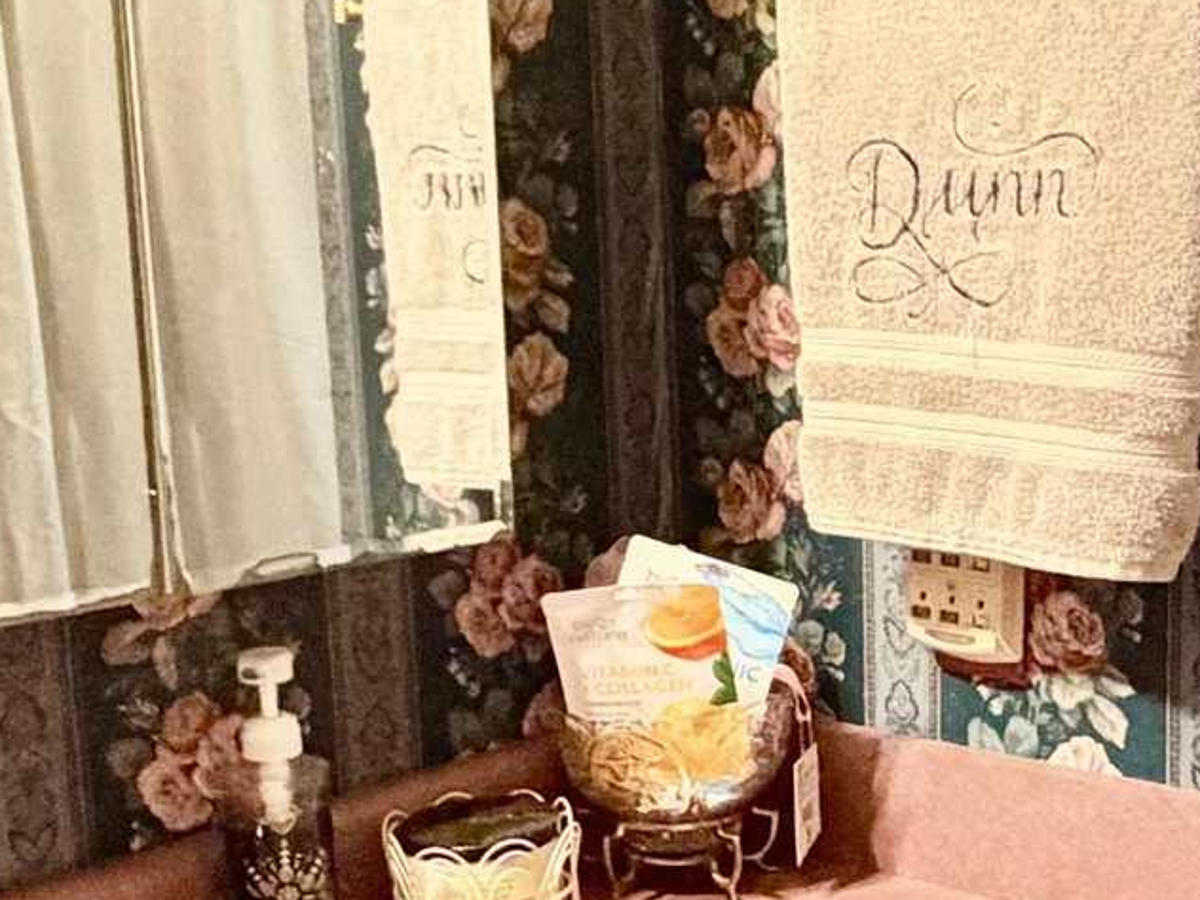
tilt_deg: -11.3
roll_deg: +2.0
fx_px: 2357
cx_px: 864
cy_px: 587
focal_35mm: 68
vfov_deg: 21.5
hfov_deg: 28.2
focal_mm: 2.22
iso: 1000
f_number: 2.2
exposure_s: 1/40
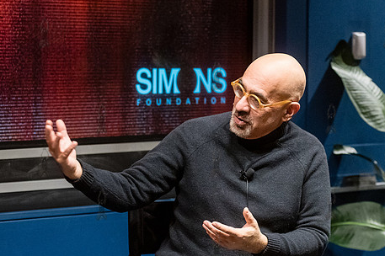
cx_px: 265
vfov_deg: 9.0
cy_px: 160
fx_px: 1635
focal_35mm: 153
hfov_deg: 13.4
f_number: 4
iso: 6400
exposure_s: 1/200
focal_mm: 100
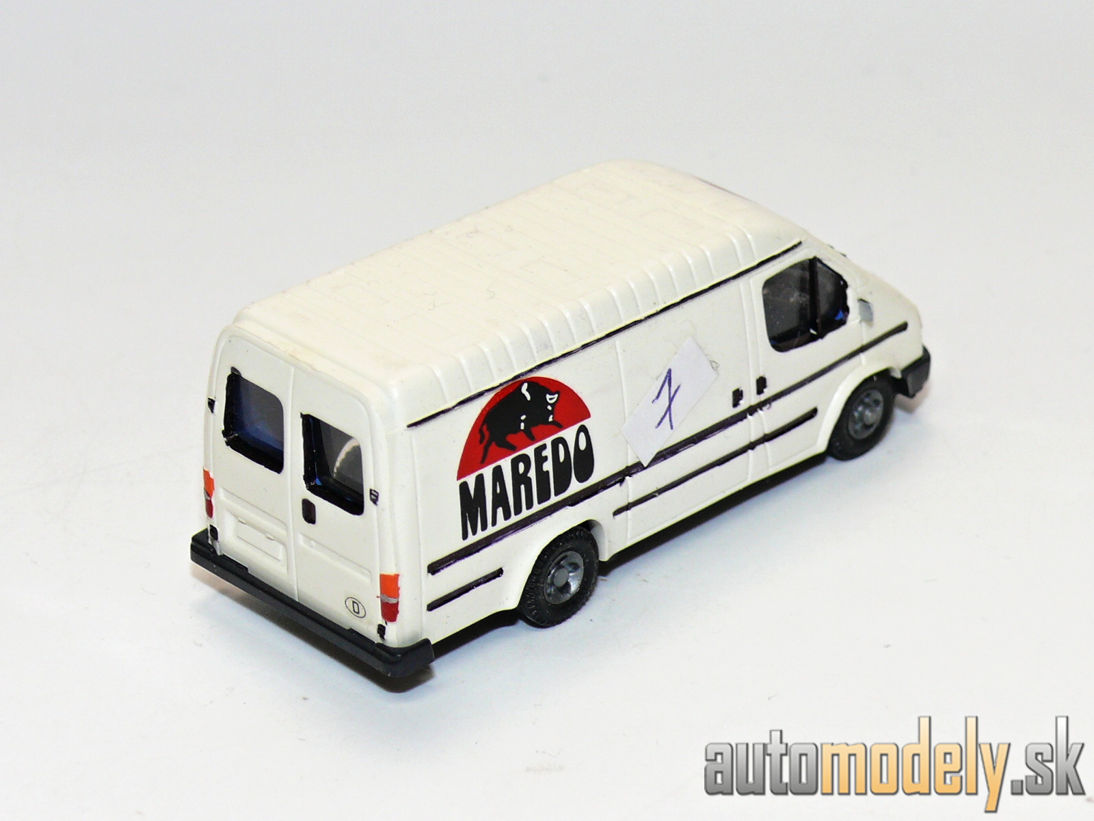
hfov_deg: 17.6
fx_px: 3540
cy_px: 410
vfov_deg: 13.2
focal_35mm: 112
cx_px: 547
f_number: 4
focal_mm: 14.2
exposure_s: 1/30
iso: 100
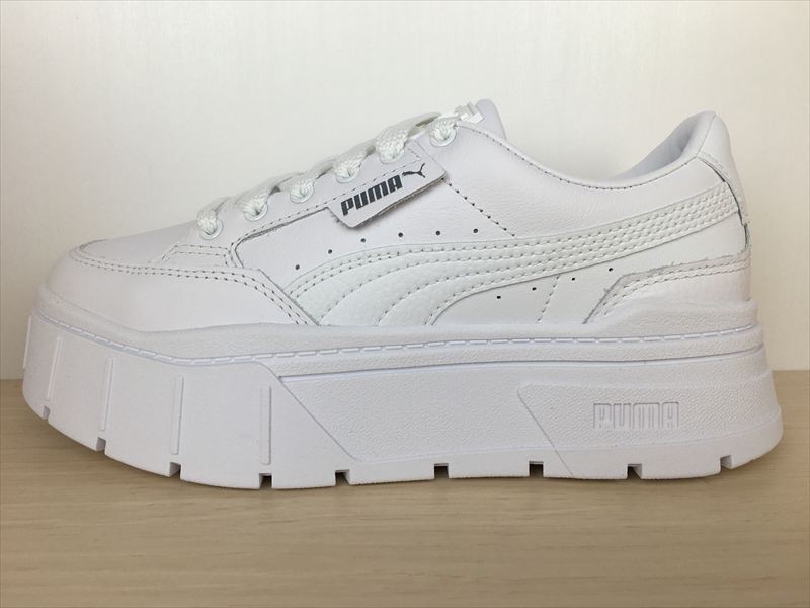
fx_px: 679
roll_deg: +0.4
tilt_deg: -11.1
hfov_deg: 61.7
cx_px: 405
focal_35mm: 29
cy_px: 304
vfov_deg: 48.2
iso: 25
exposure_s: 1/201
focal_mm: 4.15
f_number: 2.2
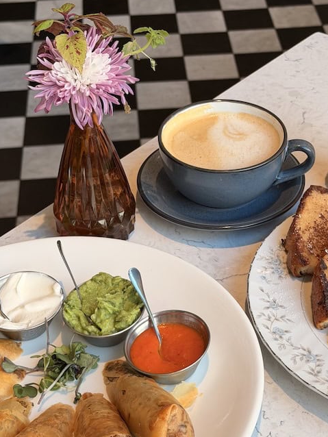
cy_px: 190
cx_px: 218
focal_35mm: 77
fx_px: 972
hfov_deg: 19.1
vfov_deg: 25.3
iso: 50
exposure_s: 1/120
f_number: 1.8
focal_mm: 6.8
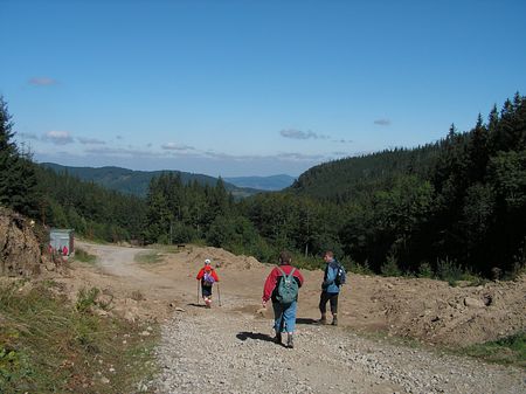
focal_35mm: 36
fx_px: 547
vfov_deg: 39.6
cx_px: 263
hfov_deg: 51.4
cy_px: 197
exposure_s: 1/1000
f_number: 3.2
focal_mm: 6
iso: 50
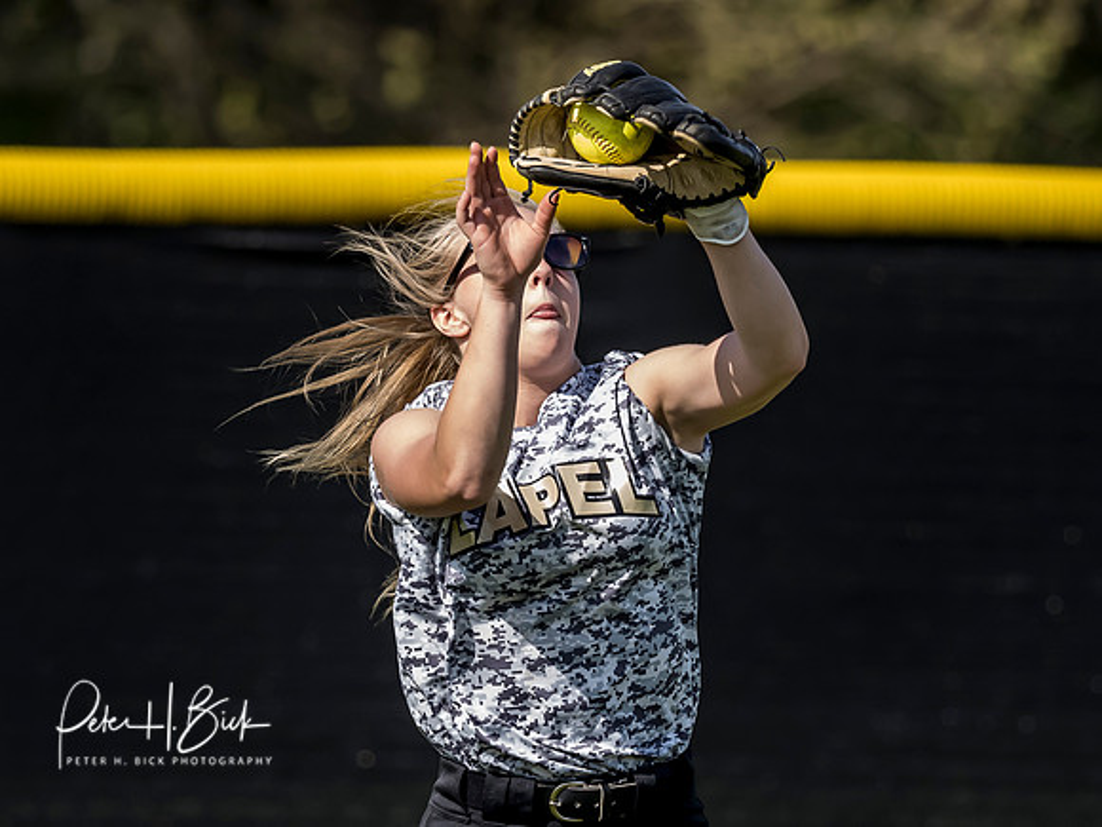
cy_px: 575
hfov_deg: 2.0
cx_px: 384
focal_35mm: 980
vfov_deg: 1.5
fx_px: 31191
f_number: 4
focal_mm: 300
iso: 800
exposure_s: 1/2000
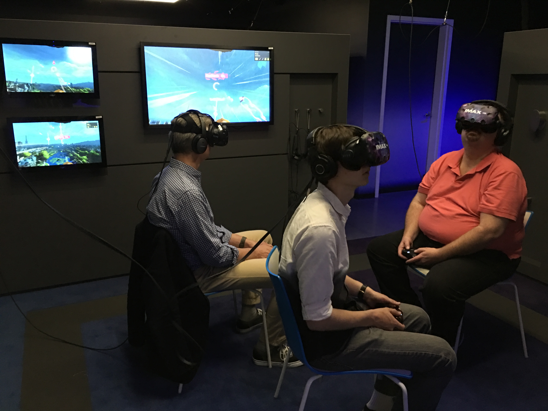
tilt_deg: -14.3
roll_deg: +0.6
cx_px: 274
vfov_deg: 48.2
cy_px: 206
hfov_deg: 61.7
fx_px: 459
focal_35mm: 29
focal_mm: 4.15
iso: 80
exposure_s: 1/4
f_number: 2.2
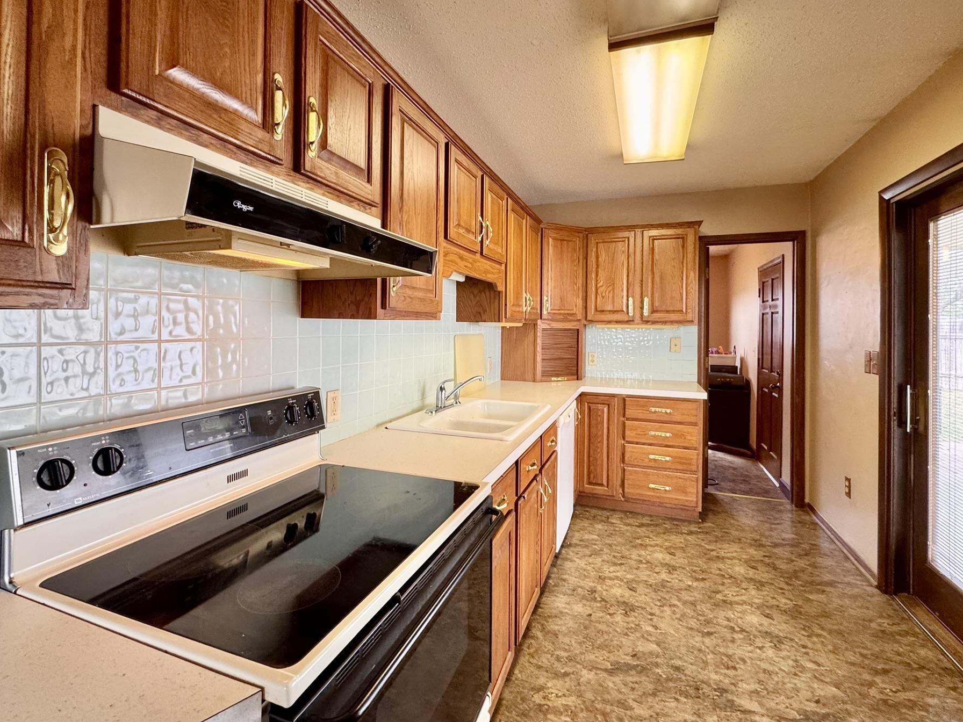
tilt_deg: -1.3
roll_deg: -0.3
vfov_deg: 78.0
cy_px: 336
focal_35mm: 16
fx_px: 445
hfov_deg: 94.5
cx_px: 478
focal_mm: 2.22
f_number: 2.2
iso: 200
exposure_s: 1/60
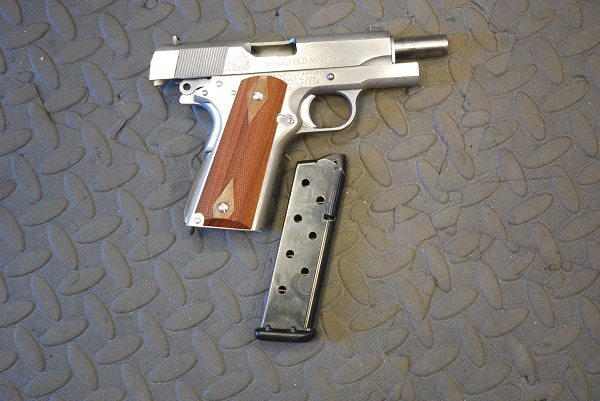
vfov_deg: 23.8
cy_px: 200
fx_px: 951
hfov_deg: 35.0
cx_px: 300
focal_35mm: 57
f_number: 4.2
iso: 900
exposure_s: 1/30
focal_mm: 38
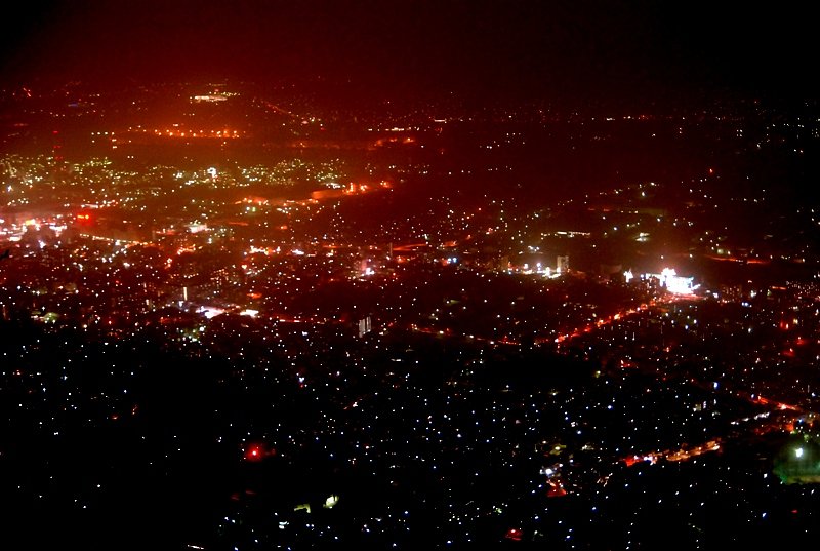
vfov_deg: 22.7
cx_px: 410
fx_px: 1369
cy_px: 276
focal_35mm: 60
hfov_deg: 33.3
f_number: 2.8
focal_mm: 40
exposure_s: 1/1.3
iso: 1600
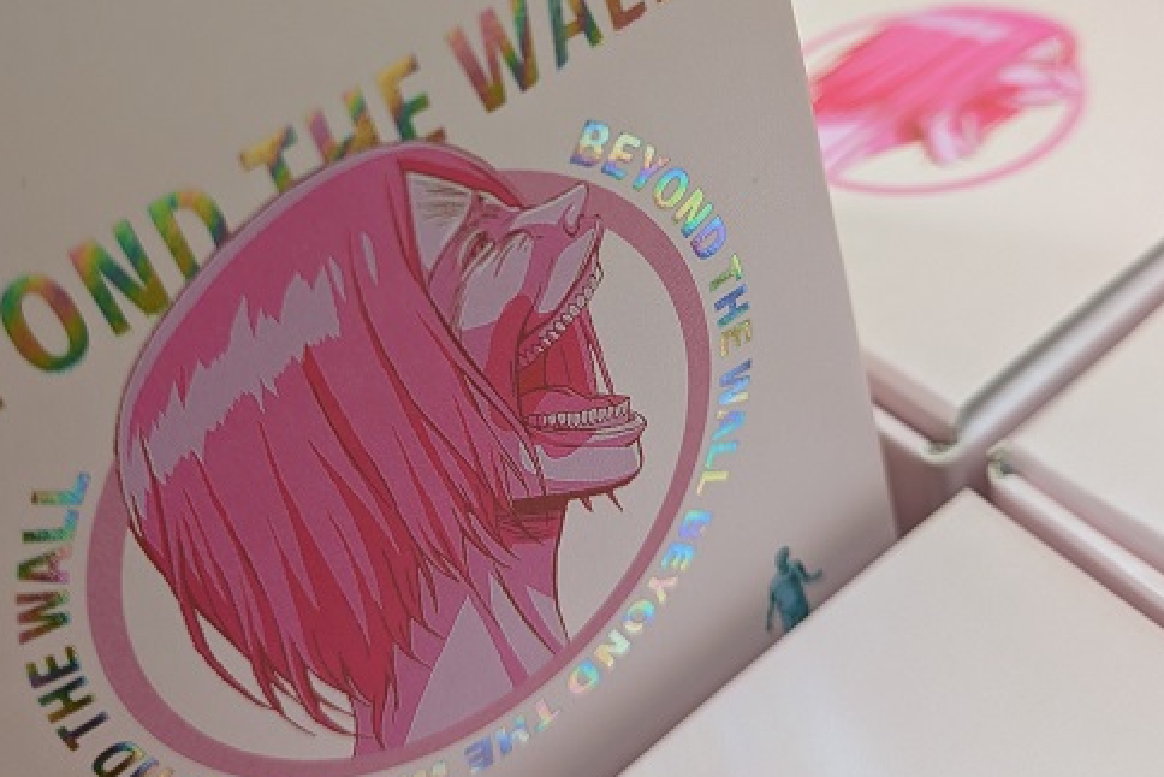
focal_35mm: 43
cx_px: 548
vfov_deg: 30.7
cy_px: 192
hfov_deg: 45.4
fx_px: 1391
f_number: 1.89
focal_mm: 5.43
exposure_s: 1/100
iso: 130
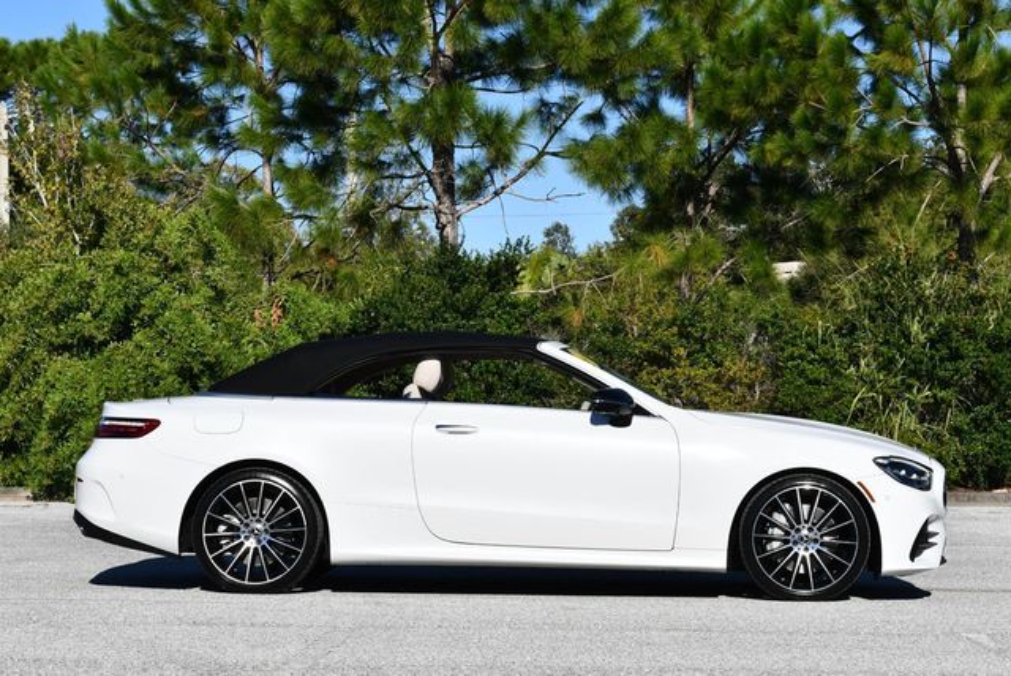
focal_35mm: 88
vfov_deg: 15.6
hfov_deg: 23.1
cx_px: 506
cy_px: 338
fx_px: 2474
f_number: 9
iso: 100
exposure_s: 1/320
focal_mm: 44
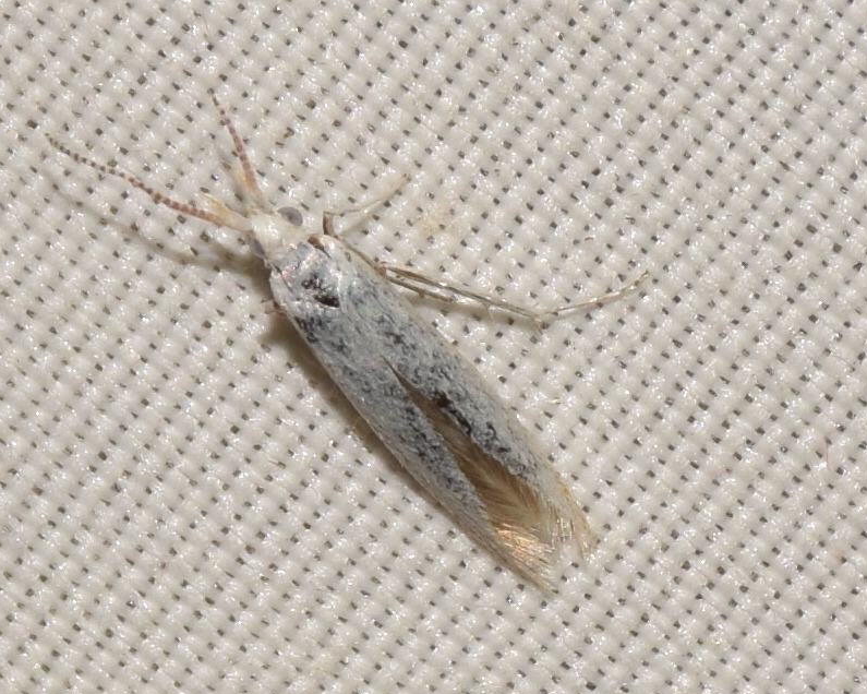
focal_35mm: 238
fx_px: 6107
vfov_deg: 6.5
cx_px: 418
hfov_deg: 8.1
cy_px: 348
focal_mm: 140
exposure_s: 1/160
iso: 125
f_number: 10
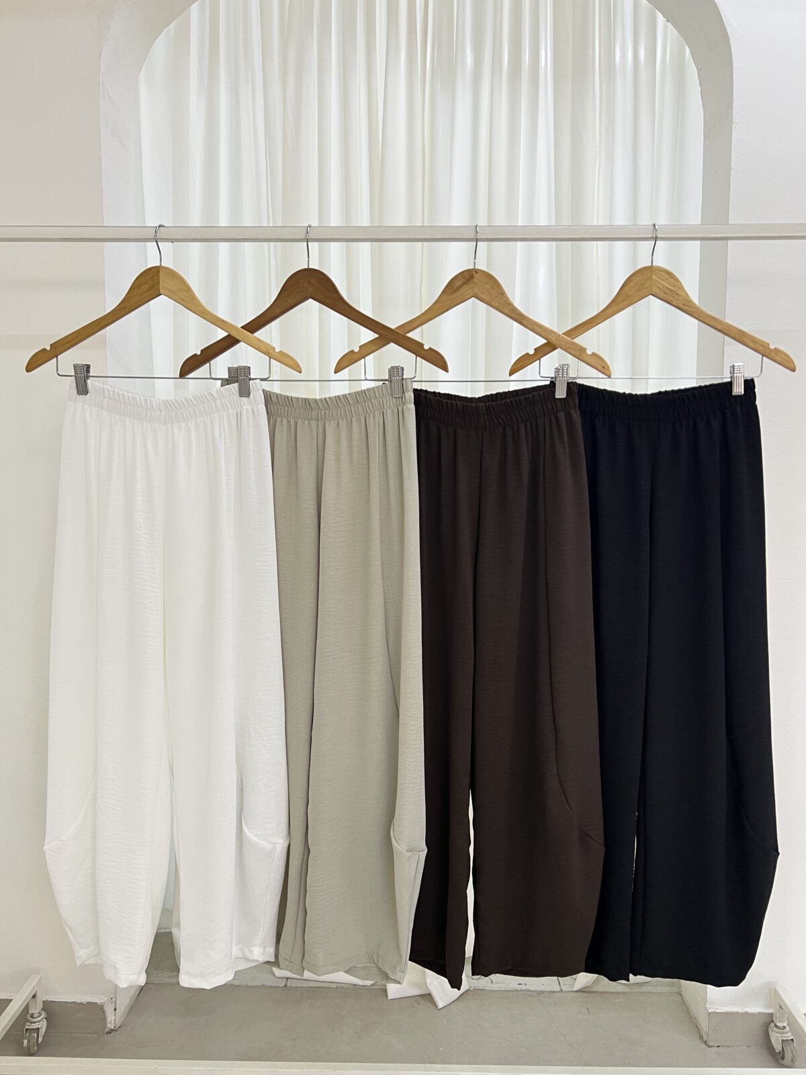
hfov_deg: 53.1
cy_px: 538
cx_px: 403
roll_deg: +0.2
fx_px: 807
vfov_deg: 67.3
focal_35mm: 26
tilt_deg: -3.1
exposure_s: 1/50
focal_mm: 5.7
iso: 80
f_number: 1.5
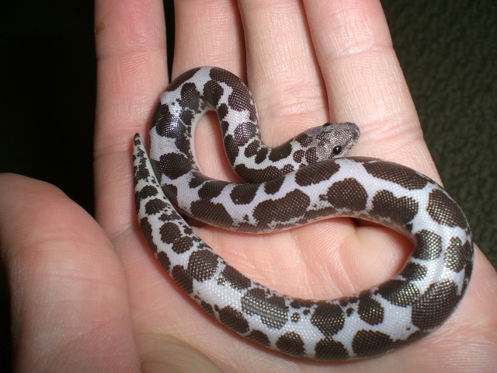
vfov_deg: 37.7
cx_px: 248
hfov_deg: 49.0
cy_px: 186
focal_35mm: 38
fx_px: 546
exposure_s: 1/60
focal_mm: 6.3
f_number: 4.4
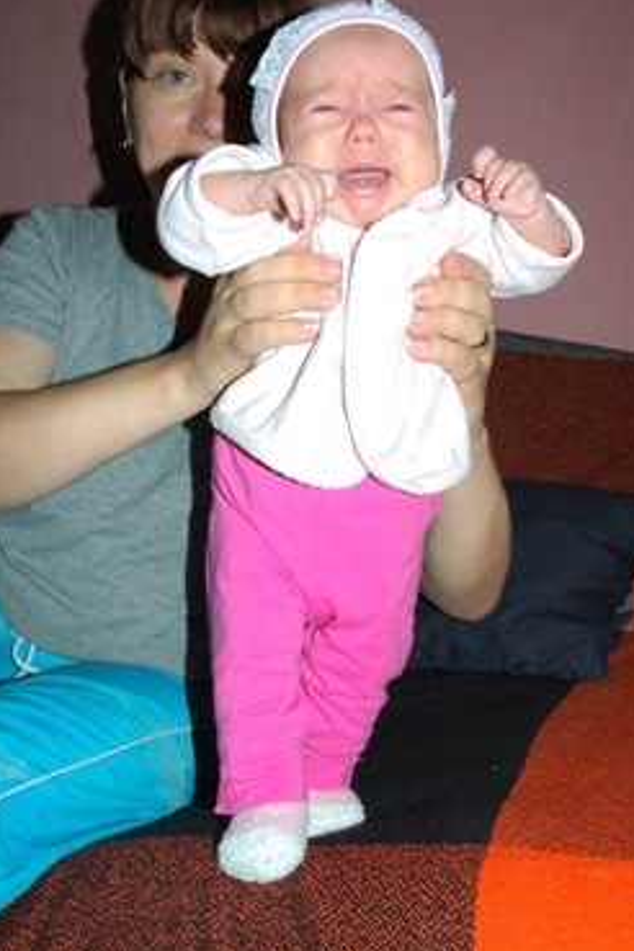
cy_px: 448
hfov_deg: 33.4
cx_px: 291
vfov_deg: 48.4
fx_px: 1057
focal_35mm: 40
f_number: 11
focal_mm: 22
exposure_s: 1/125
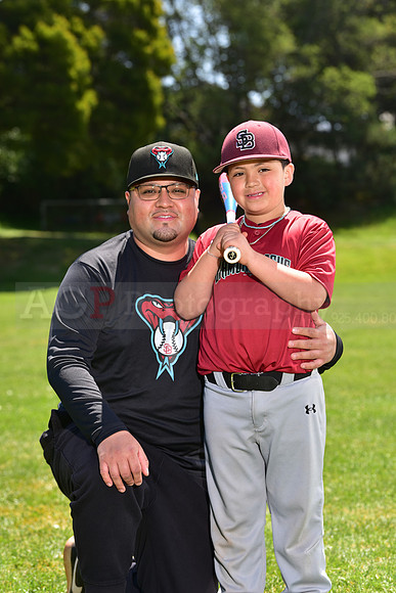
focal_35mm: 110
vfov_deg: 18.6
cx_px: 198
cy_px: 296
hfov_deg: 12.5
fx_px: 1814
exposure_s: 1/200
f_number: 5.6
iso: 80
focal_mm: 110
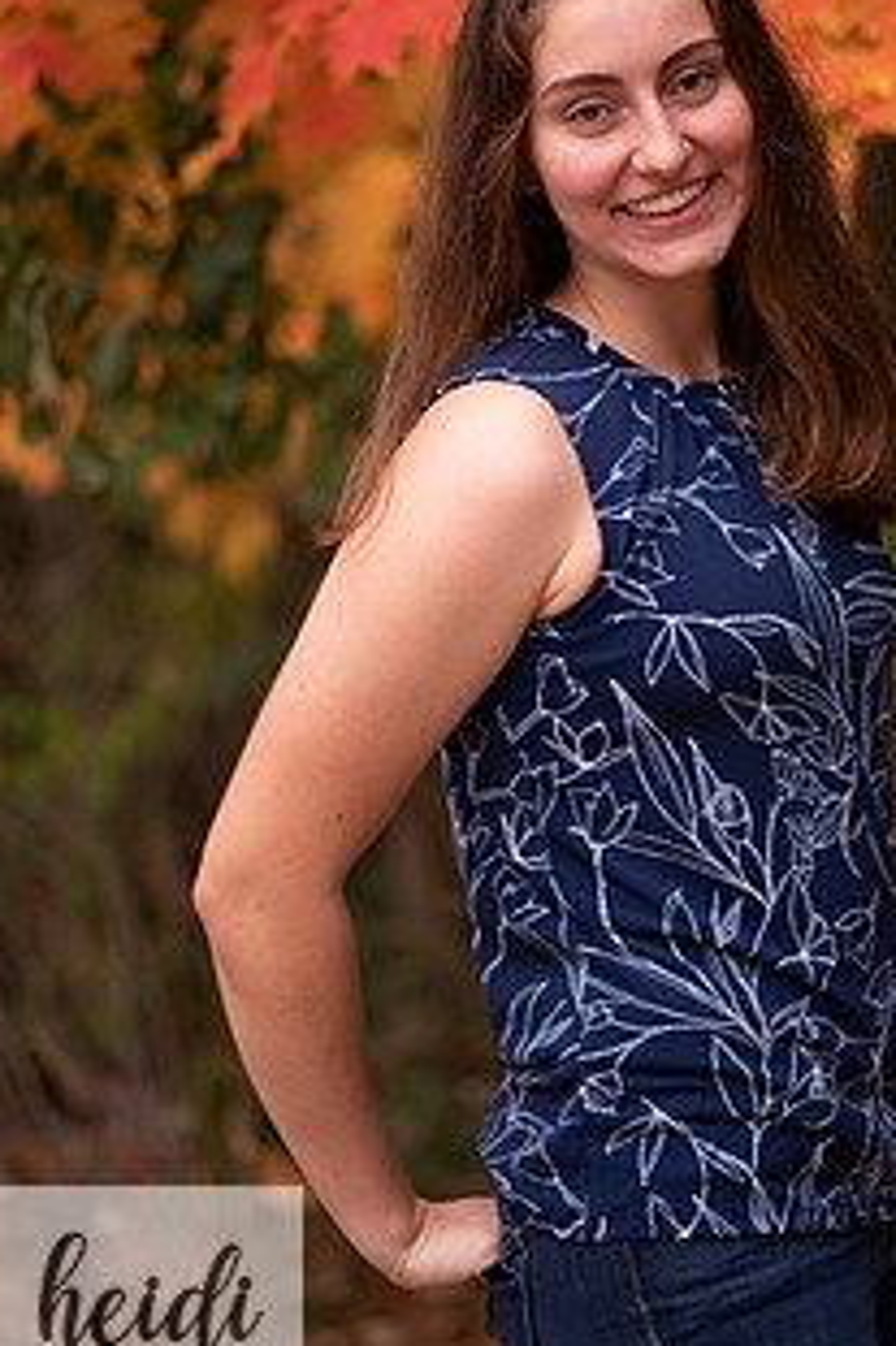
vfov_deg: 16.7
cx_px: 580
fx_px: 4597
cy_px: 576
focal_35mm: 123
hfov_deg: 11.1
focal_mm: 85
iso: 160
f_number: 1.8
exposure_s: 1/160
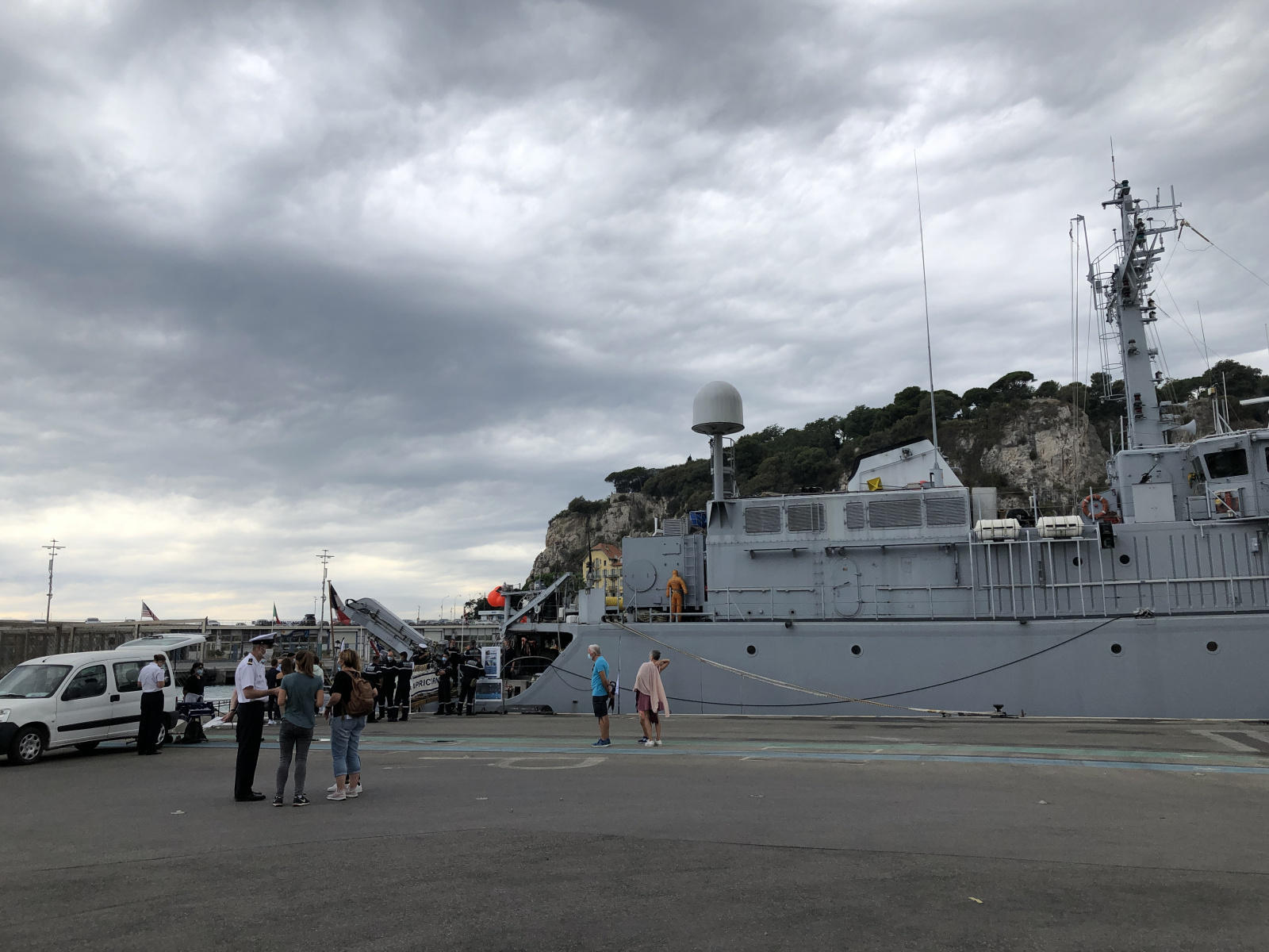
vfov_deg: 49.7
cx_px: 634
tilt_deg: +11.2
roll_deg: +0.4
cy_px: 476
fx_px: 1026
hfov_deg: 63.4
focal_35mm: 28
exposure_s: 1/979
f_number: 1.8
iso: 20
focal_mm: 3.99
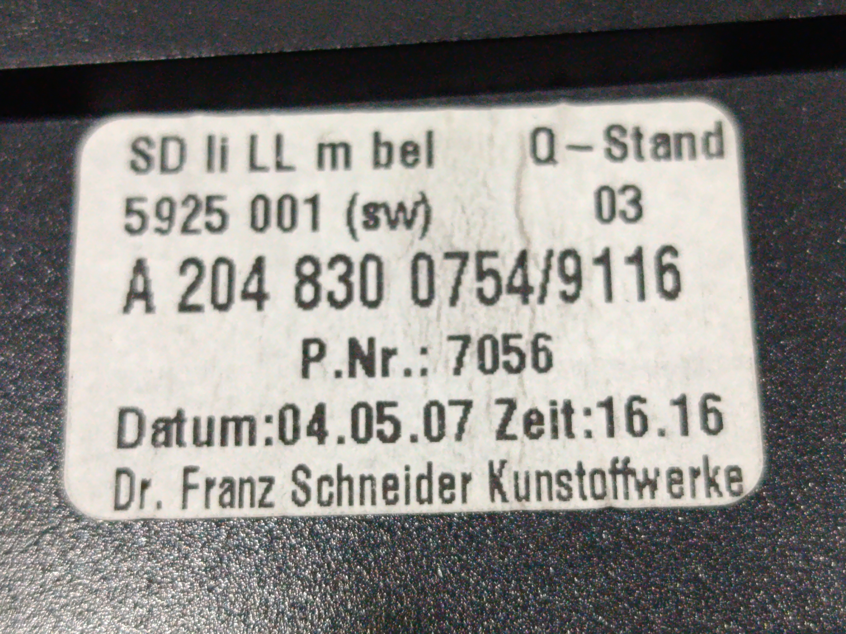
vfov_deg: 20.4
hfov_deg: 27.0
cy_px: 317
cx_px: 423
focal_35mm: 72
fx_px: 1760
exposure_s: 1/50
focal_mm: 5.24
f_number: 1.7
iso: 795
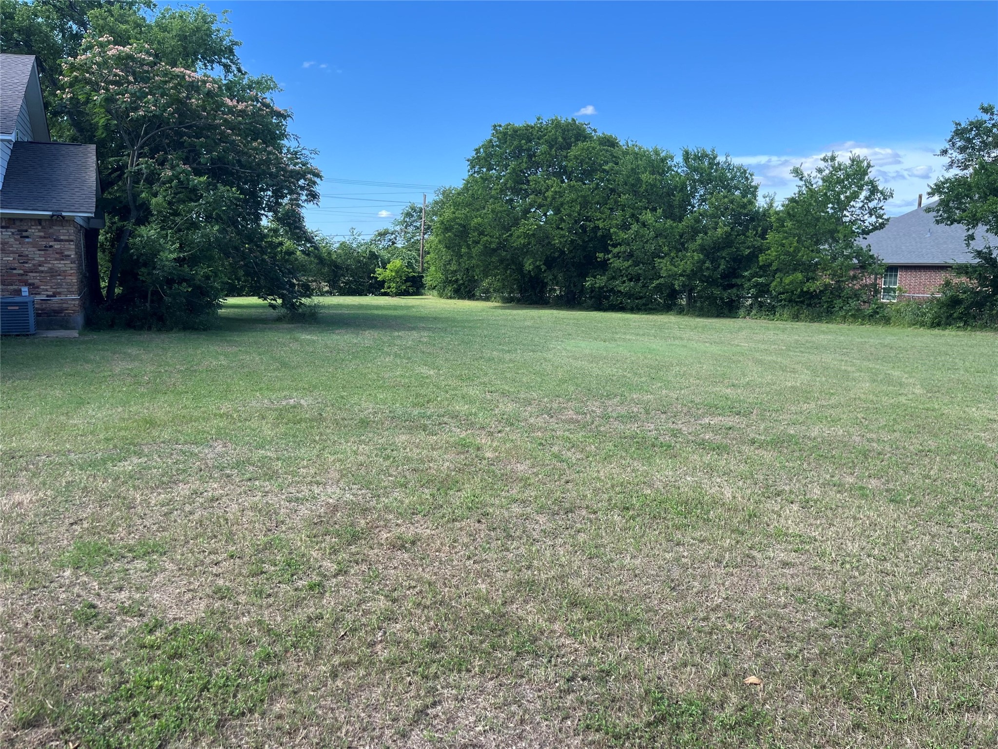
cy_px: 374
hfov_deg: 67.3
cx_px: 499
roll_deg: +1.0
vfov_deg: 53.1
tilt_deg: -7.3
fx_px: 750
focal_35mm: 26
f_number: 1.6
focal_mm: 5.1
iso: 50
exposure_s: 1/959
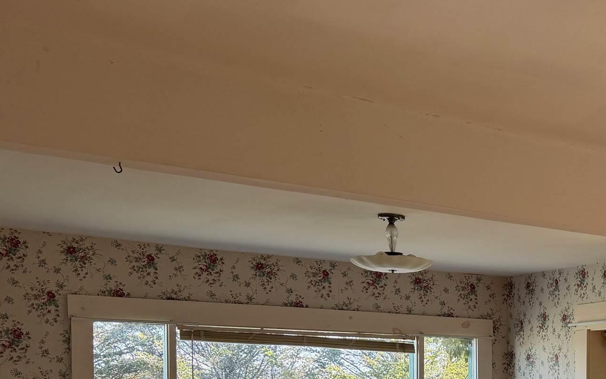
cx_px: 679
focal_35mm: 61
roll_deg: -0.4
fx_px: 1008
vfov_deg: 20.1
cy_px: 445
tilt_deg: -3.7
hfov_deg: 29.8
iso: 80
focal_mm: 6.76
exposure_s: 1/227
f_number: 1.78
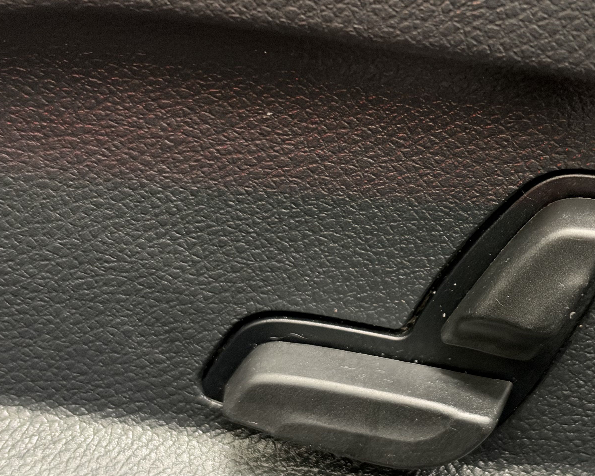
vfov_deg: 19.4
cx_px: 441
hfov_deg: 23.9
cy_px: 213
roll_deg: +0.4
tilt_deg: -28.0
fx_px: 1391
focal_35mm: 79
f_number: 1.48
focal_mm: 6.93
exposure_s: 1/25
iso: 640
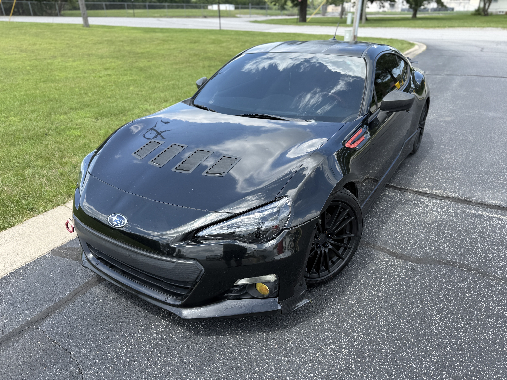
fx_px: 352
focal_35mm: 24
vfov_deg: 56.8
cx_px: 254
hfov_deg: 71.6
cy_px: 190
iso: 80
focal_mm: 6.76
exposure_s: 1/1410
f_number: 1.78
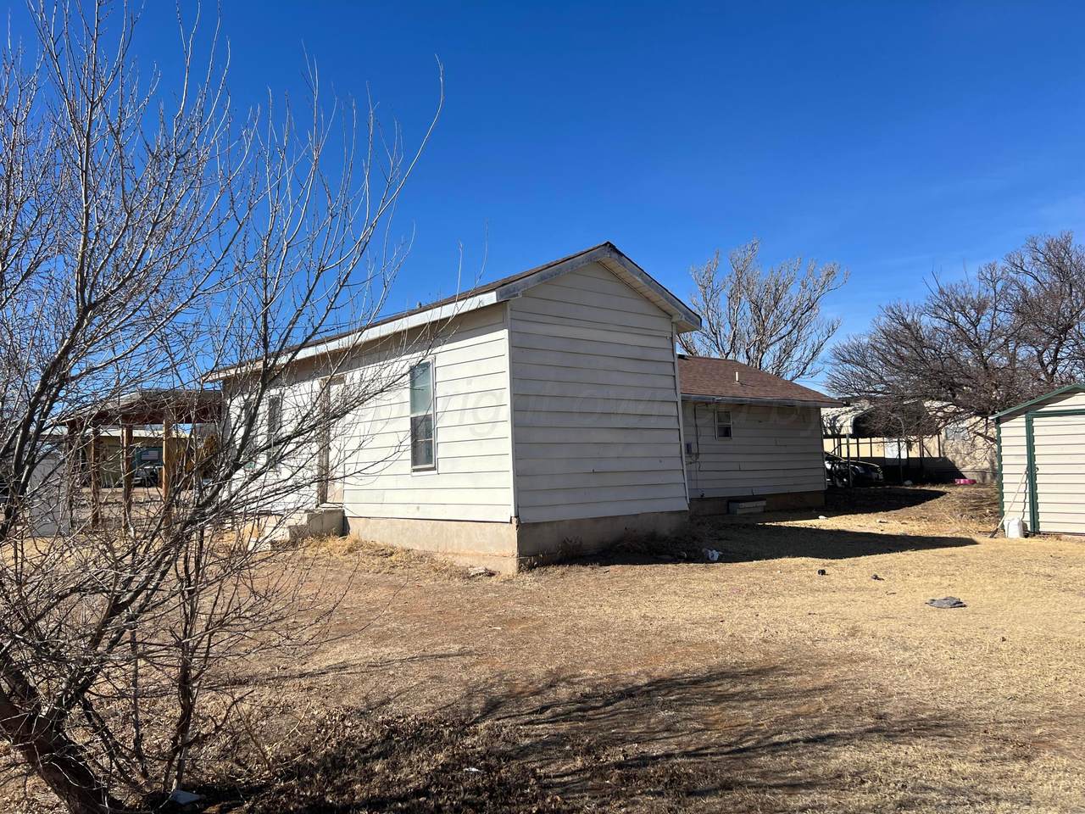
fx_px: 815
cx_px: 542
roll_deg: +0.6
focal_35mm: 26
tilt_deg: +2.5
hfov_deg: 67.3
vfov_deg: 53.1
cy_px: 407
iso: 50
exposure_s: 1/5319
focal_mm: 5.7
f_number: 1.5
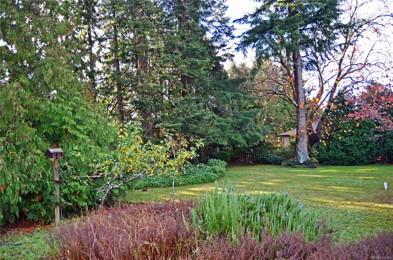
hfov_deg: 67.5
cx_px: 196
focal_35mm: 27
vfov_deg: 47.7
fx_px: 294
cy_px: 130
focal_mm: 18
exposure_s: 1/125
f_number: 3.5
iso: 200
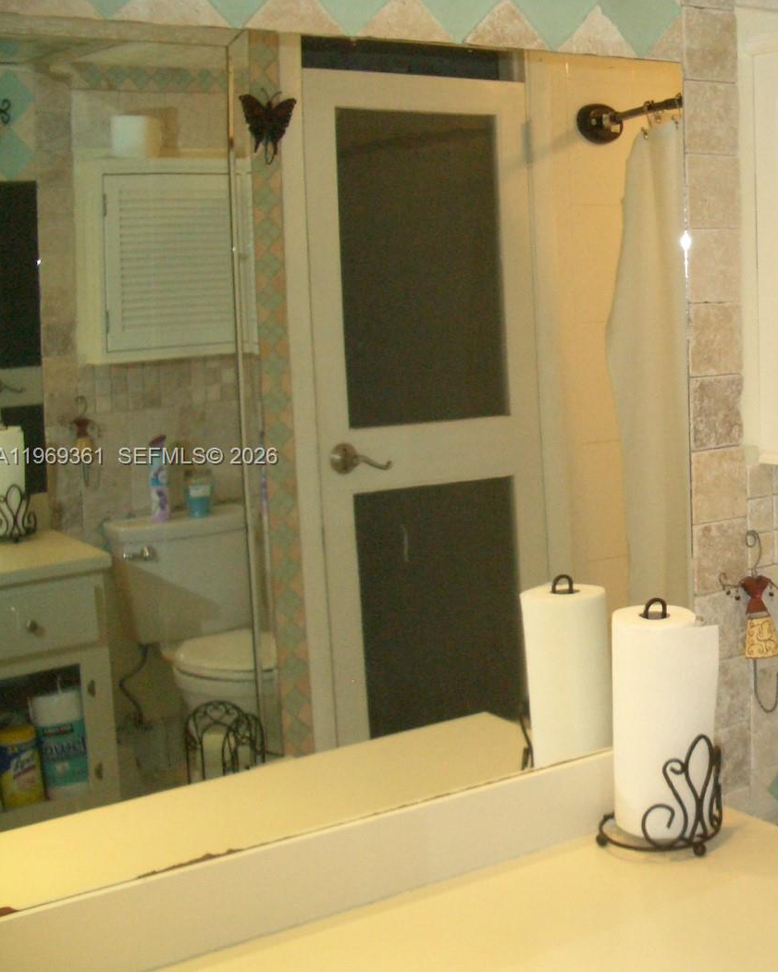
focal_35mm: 52
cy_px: 458
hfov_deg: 27.8
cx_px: 730
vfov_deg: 36.0
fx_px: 1496
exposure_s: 1/60
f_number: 2.6
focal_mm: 5.8
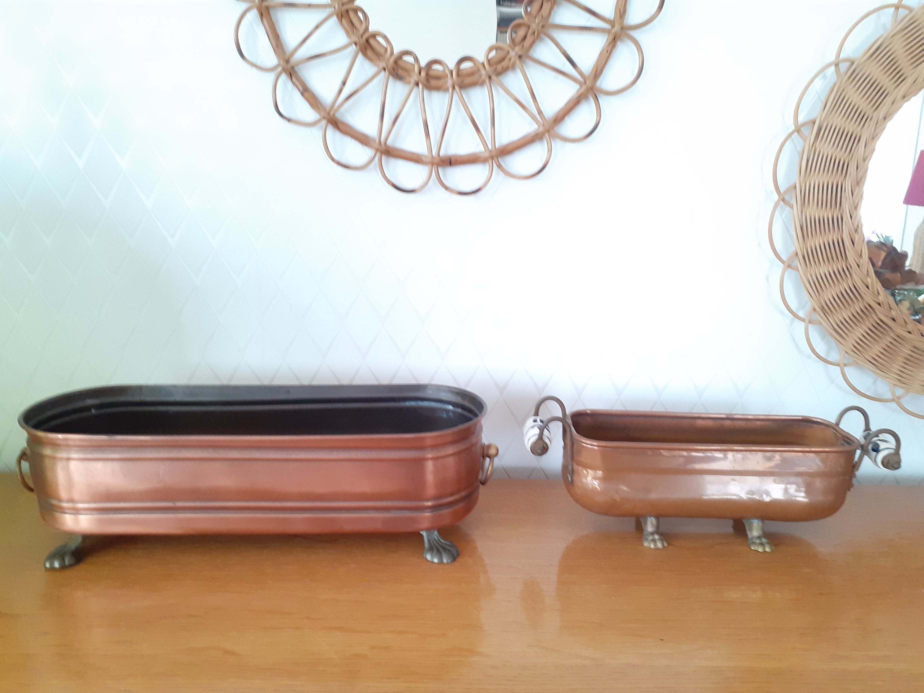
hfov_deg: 65.3
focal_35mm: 27
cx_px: 462
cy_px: 346
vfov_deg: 51.4
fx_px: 721
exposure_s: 1/25
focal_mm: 3.6
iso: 200
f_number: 1.9
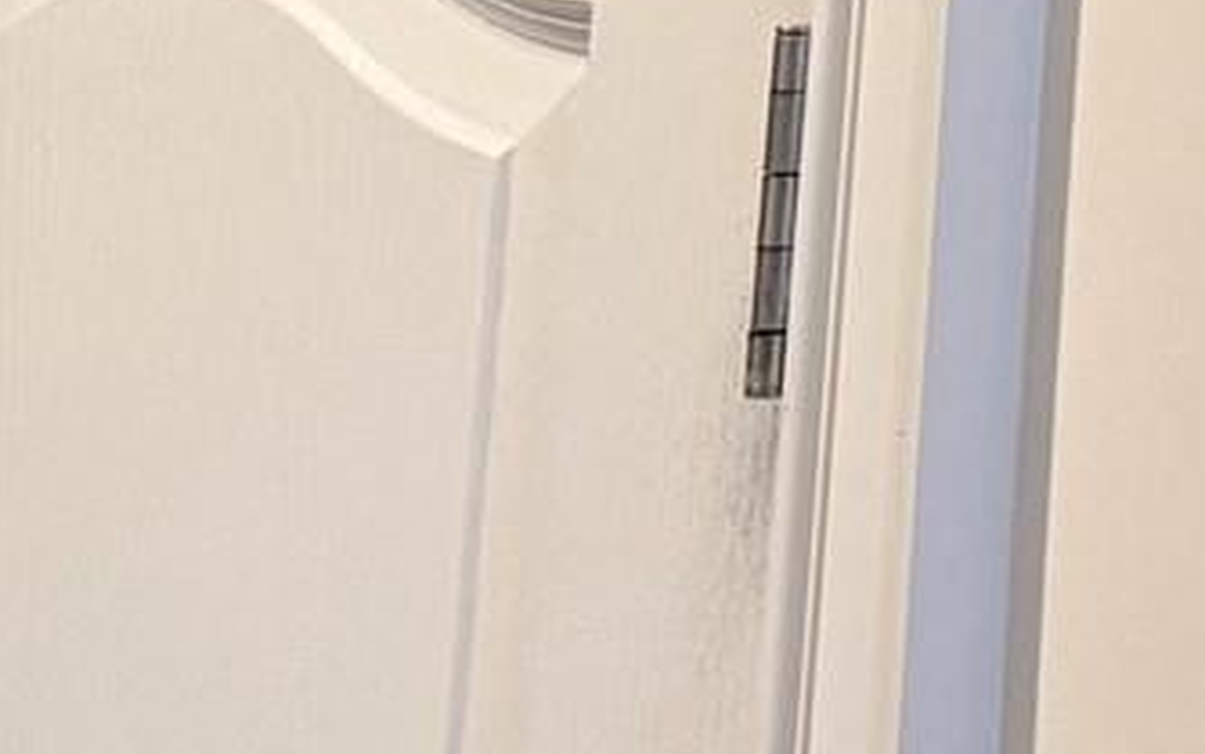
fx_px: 5125
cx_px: 3521
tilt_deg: +9.9
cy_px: -1032
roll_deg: -0.5
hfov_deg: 10.2
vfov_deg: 7.8
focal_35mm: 156
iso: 250
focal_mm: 6.76
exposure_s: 1/60
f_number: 1.78
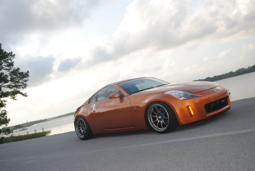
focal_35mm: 36
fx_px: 255
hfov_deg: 53.1
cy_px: 86
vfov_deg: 37.0
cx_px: 128
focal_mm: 24
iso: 100
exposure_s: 1/200
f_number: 5.6
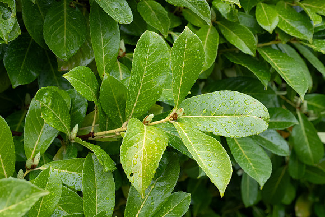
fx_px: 632
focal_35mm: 70
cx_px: 162
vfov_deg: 19.5
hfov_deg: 28.8
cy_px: 108
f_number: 9
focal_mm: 70
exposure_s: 1/80
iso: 1000
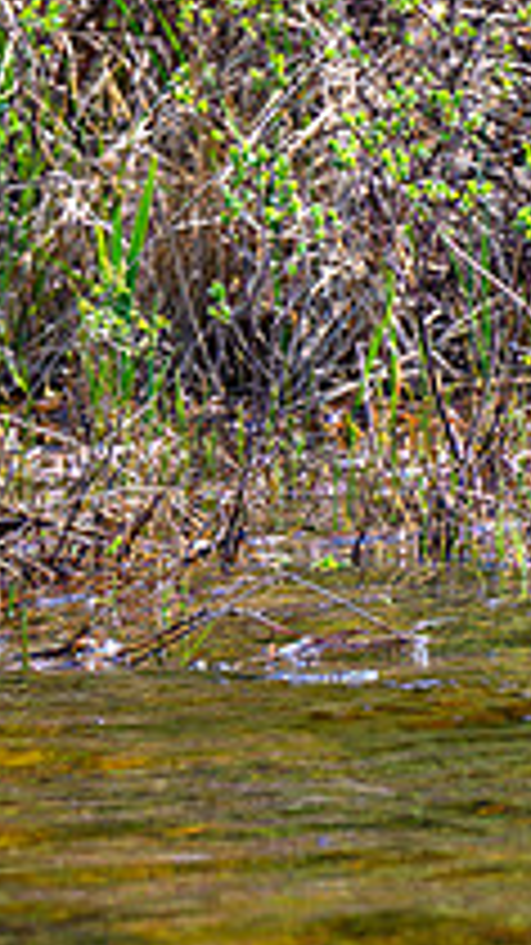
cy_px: 578
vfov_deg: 3.7
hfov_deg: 2.1
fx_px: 14505
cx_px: -459
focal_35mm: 579
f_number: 8
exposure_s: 1/400
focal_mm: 200
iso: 400
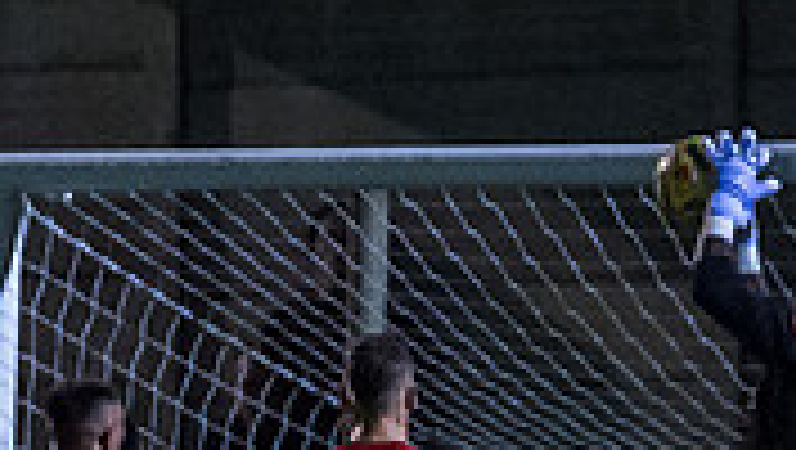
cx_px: 576
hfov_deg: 1.4
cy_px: 673
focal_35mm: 1546
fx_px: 32666
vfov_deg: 0.8
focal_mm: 300
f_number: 2.8
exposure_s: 1/1000
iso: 5000
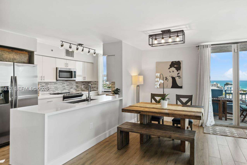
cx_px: 142
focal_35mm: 20
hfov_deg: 83.4
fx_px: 137
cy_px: 89
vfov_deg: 61.8
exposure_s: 1/60
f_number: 9
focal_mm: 16
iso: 200
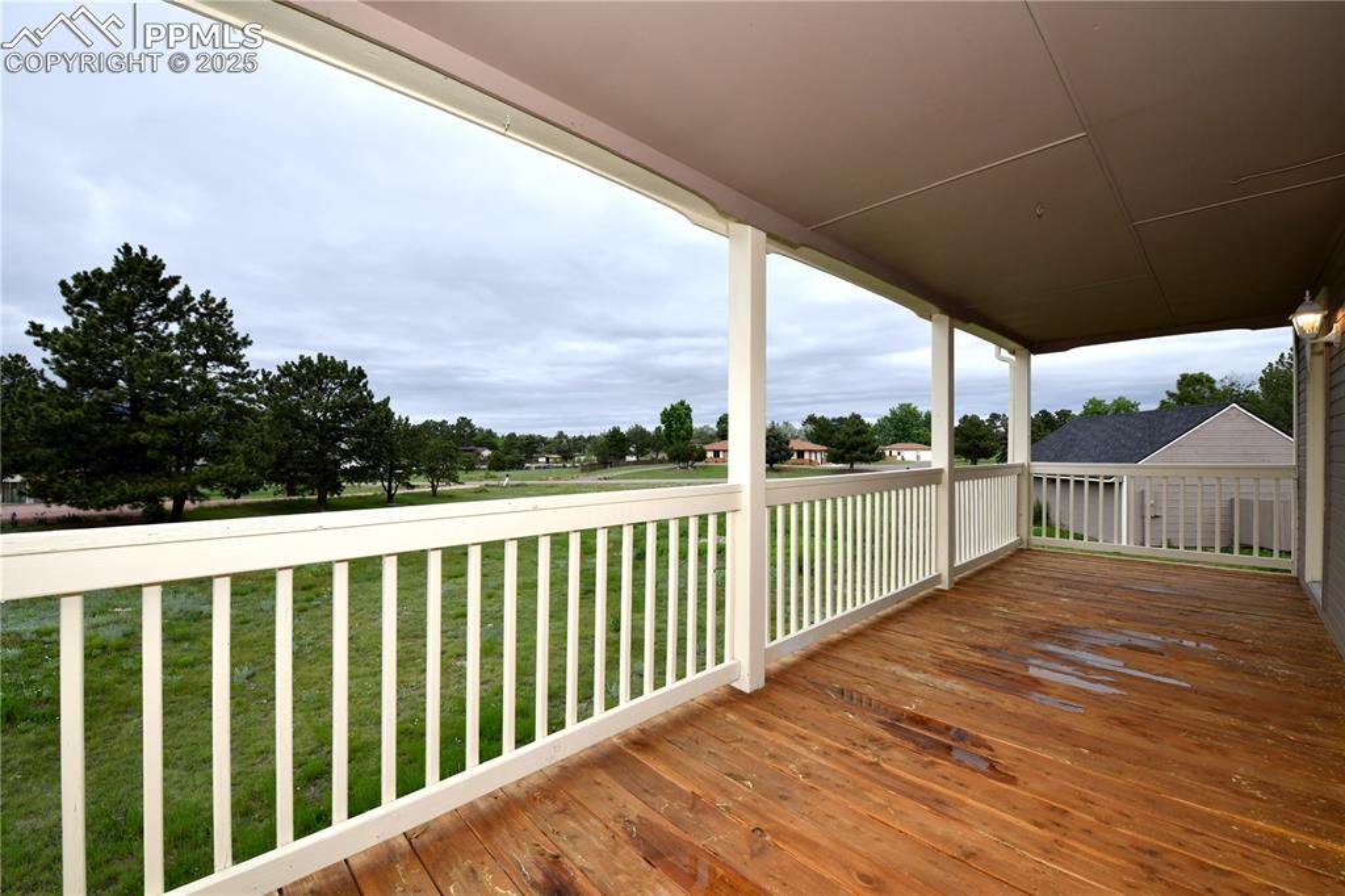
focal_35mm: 14
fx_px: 523
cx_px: 672
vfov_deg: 81.2
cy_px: 448
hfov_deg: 104.3
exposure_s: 1/200
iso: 500
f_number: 11
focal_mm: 14
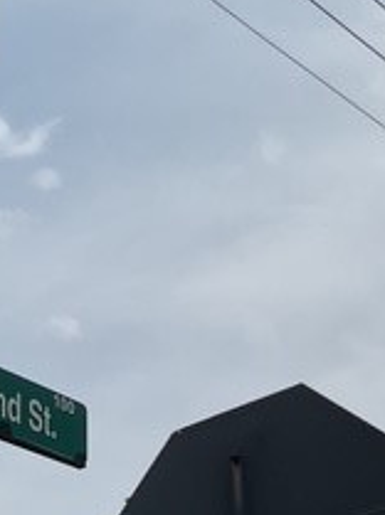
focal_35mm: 89
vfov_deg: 21.4
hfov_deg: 16.3
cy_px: 500
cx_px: 12
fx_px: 1324
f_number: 1.8
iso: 16
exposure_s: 1/6536
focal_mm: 3
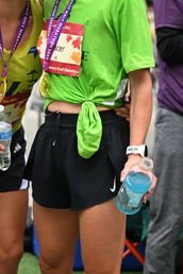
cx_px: 53
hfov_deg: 9.2
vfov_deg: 13.7
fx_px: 1136
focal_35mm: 149
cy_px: 85
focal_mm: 70
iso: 1250
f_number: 2.8
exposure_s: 1/1600
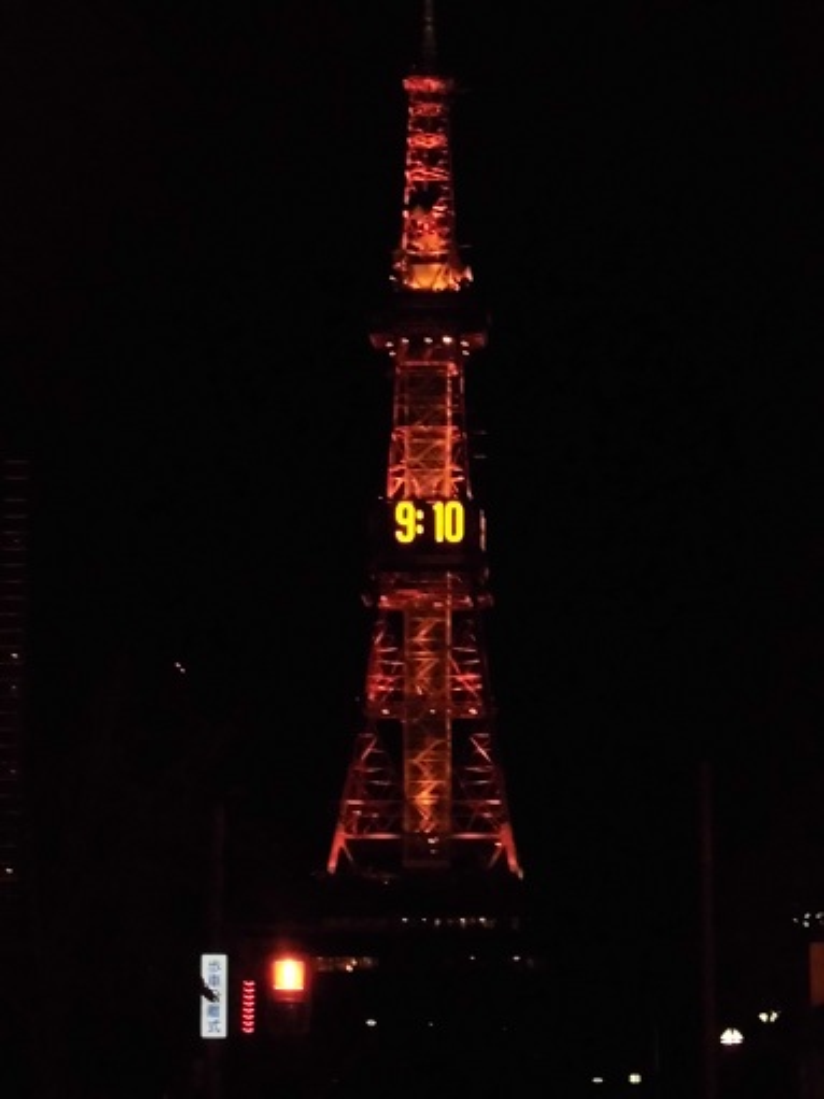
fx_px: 3556
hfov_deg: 13.2
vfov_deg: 17.6
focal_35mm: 112
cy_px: 550
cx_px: 412
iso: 400
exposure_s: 1/60
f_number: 6
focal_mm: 20.1
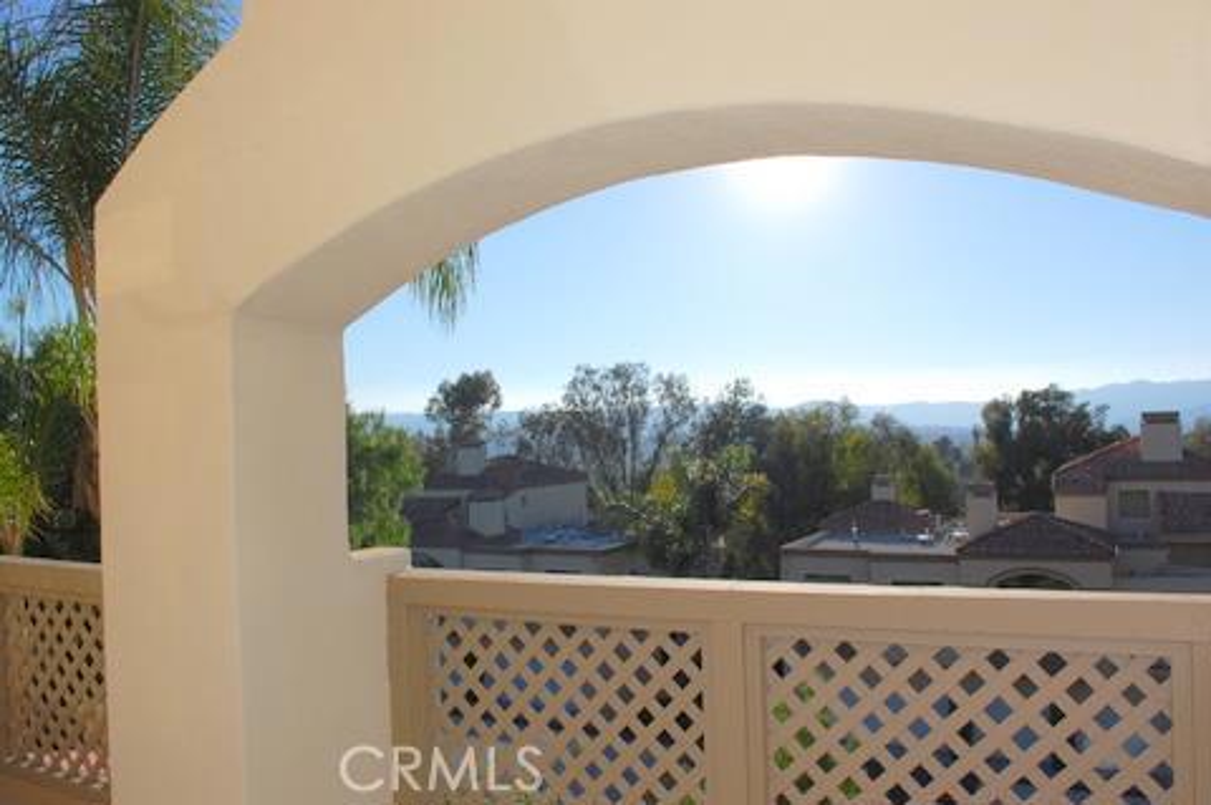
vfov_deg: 47.8
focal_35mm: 27
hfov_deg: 67.4
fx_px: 907
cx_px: 606
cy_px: 402
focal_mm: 18
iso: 200
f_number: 10
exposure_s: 1/500
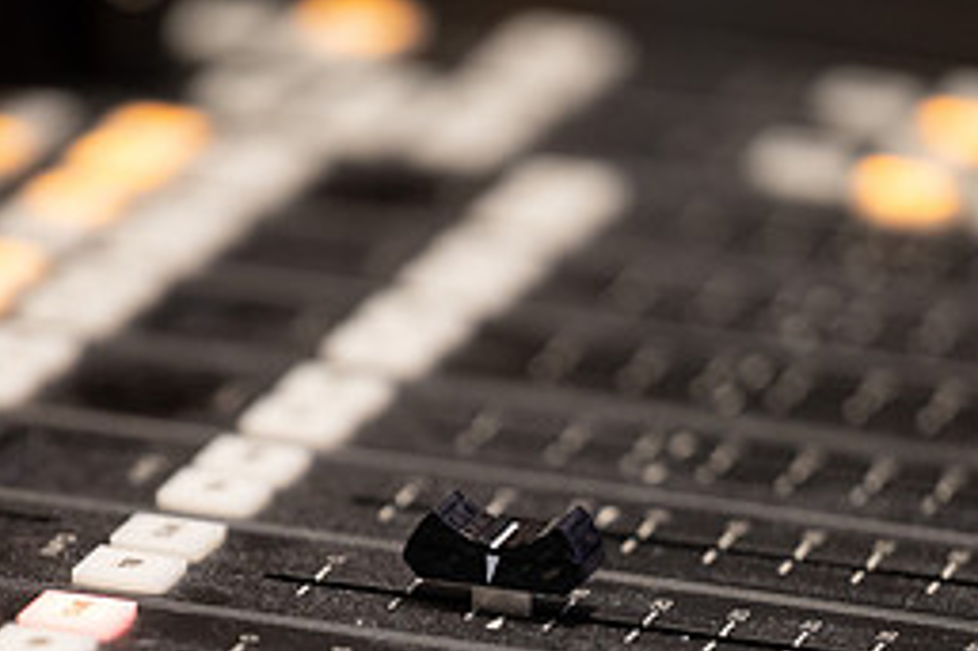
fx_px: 12271
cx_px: 358
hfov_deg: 4.6
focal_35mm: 452
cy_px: 668
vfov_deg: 3.0
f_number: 2.8
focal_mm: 200
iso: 1250
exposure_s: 1/125
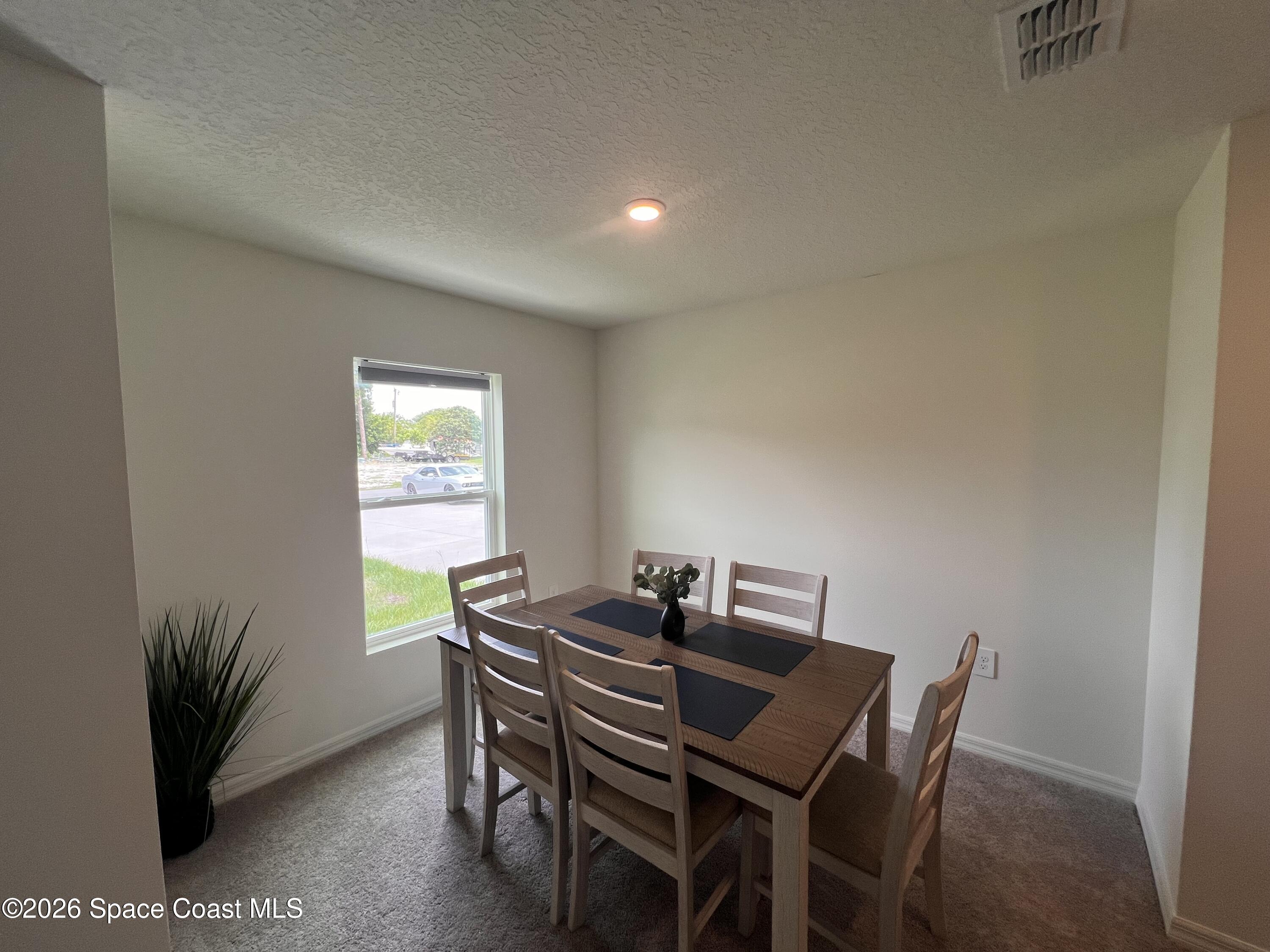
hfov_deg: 106.2
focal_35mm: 13
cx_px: 635
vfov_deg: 89.9
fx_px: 477
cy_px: 476
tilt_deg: -3.1
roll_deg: +0.7
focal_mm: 1.57
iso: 50
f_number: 1.8
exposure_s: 1/120
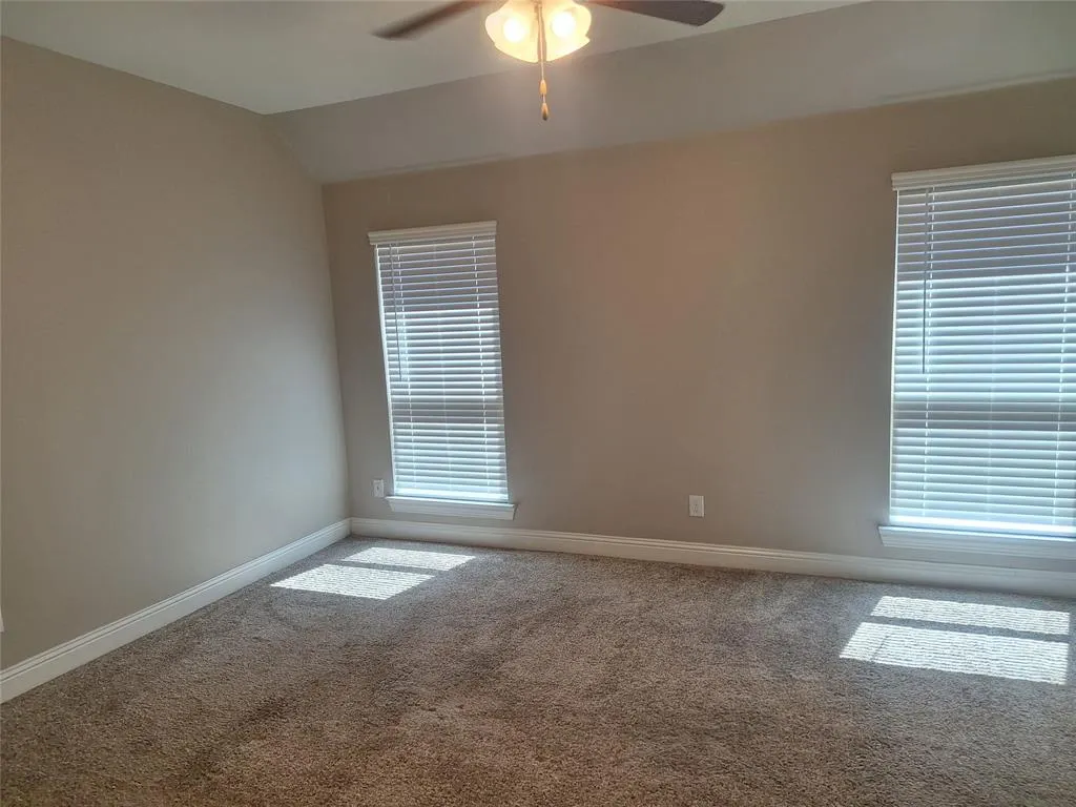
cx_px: 538
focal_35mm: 23
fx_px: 715
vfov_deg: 58.9
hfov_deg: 73.9
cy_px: 404
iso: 40
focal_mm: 5.54
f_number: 1.8
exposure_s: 1/120
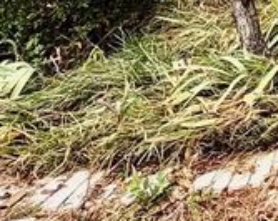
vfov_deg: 14.7
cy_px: -234
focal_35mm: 84
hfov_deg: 15.2
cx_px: 638
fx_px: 690
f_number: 2.2
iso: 40
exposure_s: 1/770
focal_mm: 2.22
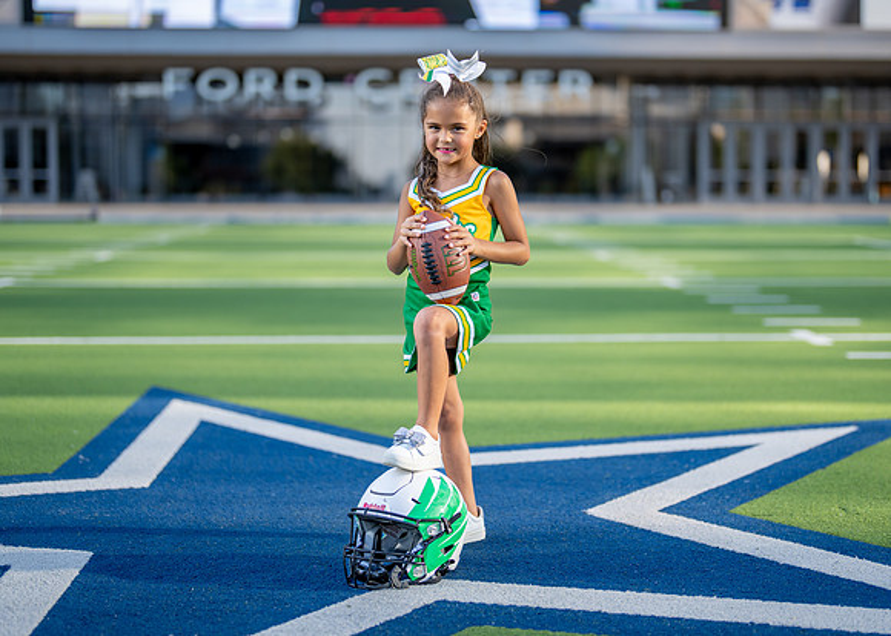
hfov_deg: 31.5
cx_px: 473
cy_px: 291
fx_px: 1580
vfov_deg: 22.8
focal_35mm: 62
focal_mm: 50
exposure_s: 1/2500
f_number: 1.2
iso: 100
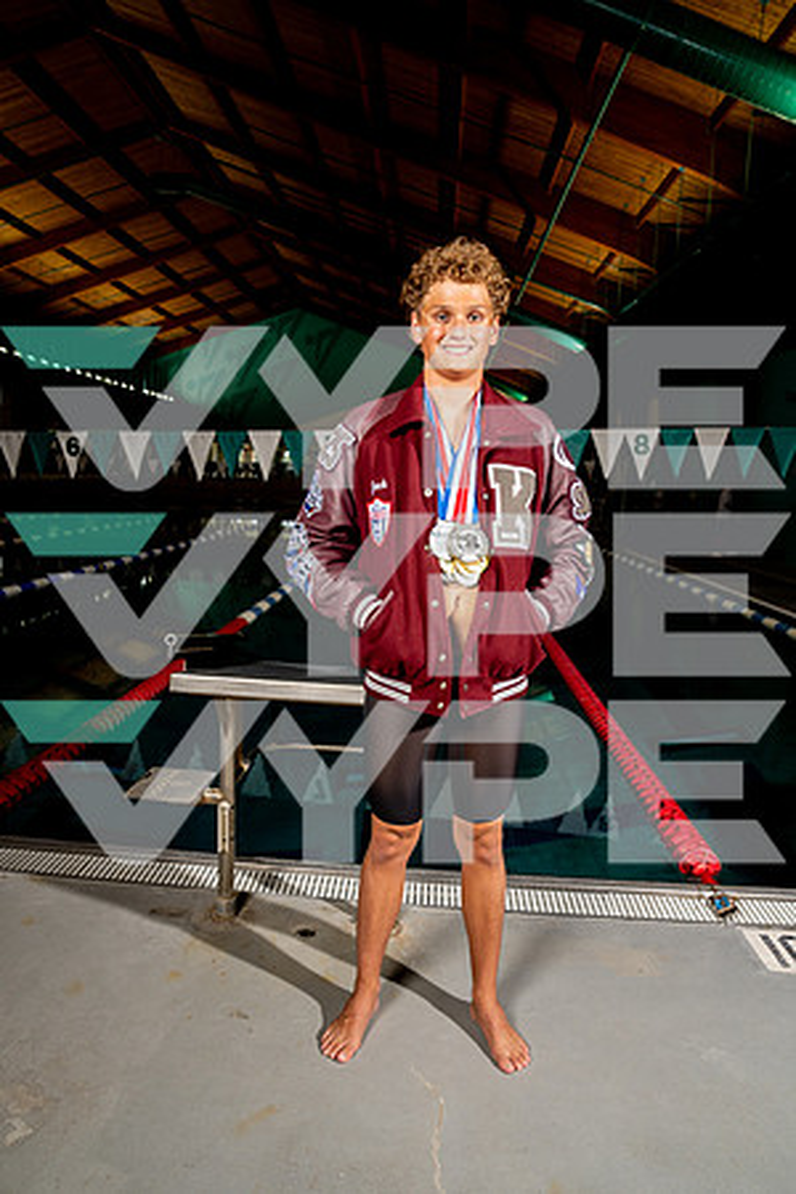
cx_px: 398
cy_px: 597
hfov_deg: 53.1
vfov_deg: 73.7
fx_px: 796
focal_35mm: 24
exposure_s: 1/125
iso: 400
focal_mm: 24
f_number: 7.1
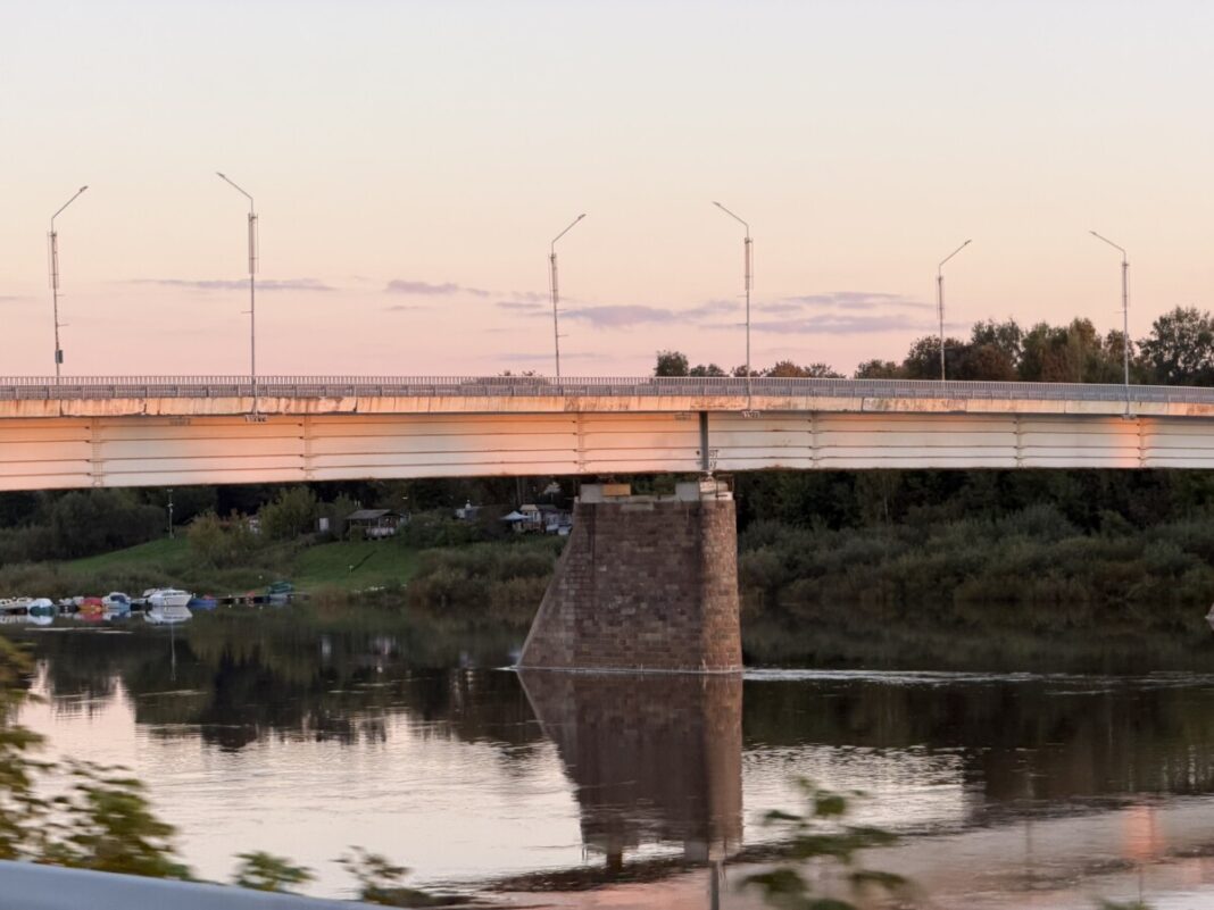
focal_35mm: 100
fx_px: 3507
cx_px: 607
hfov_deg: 19.6
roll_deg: +1.9
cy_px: 455
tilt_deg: +2.5
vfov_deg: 14.8
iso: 80
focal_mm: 16.89
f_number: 2.8
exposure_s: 1/121
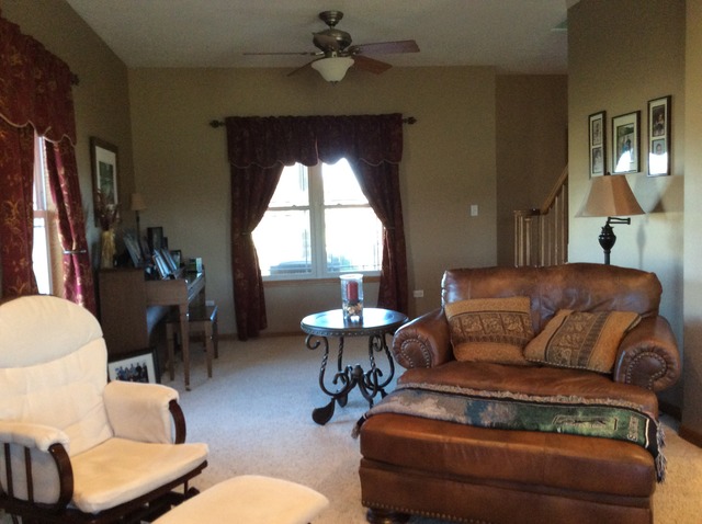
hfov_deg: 56.9
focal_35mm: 32
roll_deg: +2.4
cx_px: 351
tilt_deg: -6.3
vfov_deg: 44.1
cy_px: 262
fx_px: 648
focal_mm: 3.3
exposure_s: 1/24
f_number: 2.4
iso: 160
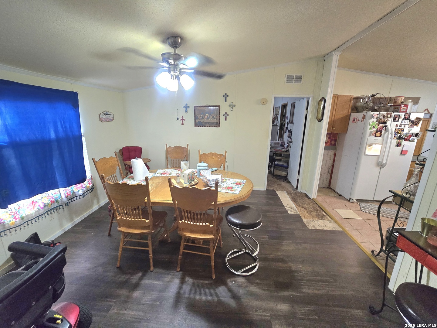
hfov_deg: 106.2
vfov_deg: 89.9
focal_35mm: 13
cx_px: 218
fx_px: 164
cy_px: 164
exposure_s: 1/60.2
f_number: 2.2
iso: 500
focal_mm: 2.2
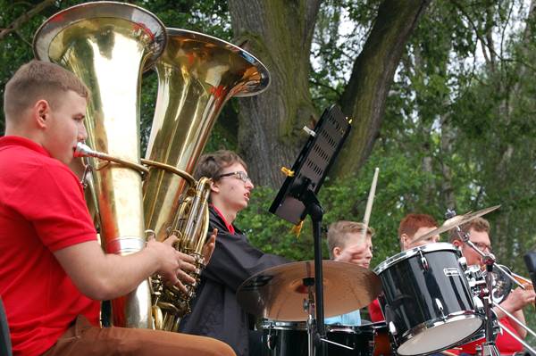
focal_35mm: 82
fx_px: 1227
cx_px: 268
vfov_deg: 16.5
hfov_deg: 24.6
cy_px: 178
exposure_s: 1/80
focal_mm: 55
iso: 400
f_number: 5.6
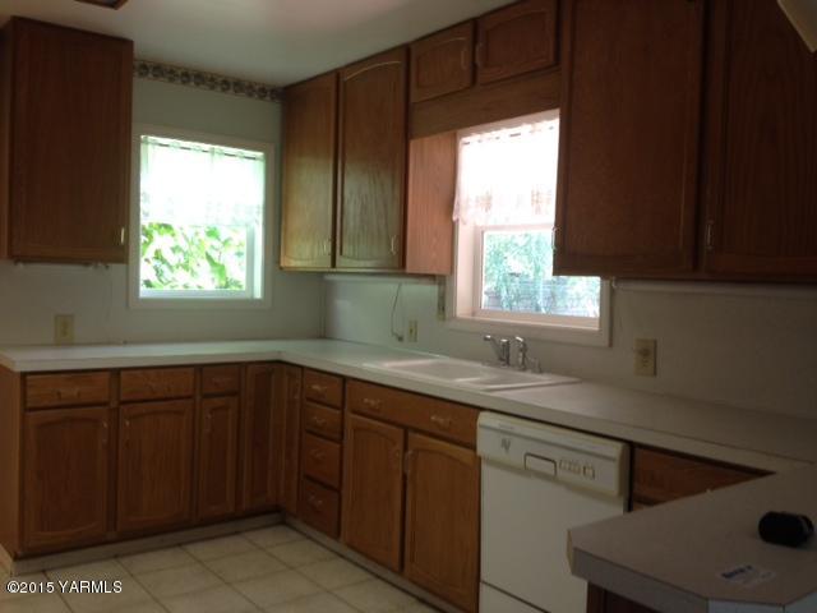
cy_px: 306
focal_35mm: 35
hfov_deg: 52.6
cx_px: 408
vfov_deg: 40.7
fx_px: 826
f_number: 2.4
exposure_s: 1/30
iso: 64
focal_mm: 4.28
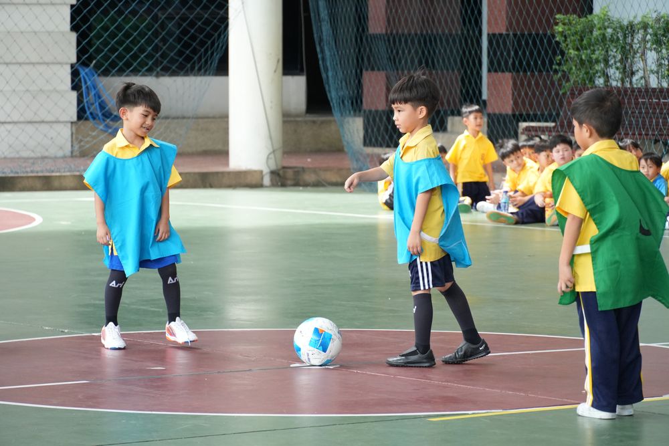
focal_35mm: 174
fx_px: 3234
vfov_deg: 7.9
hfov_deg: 11.8
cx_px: 334
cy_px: 223
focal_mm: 116
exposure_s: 1/500
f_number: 5.6
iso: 2000
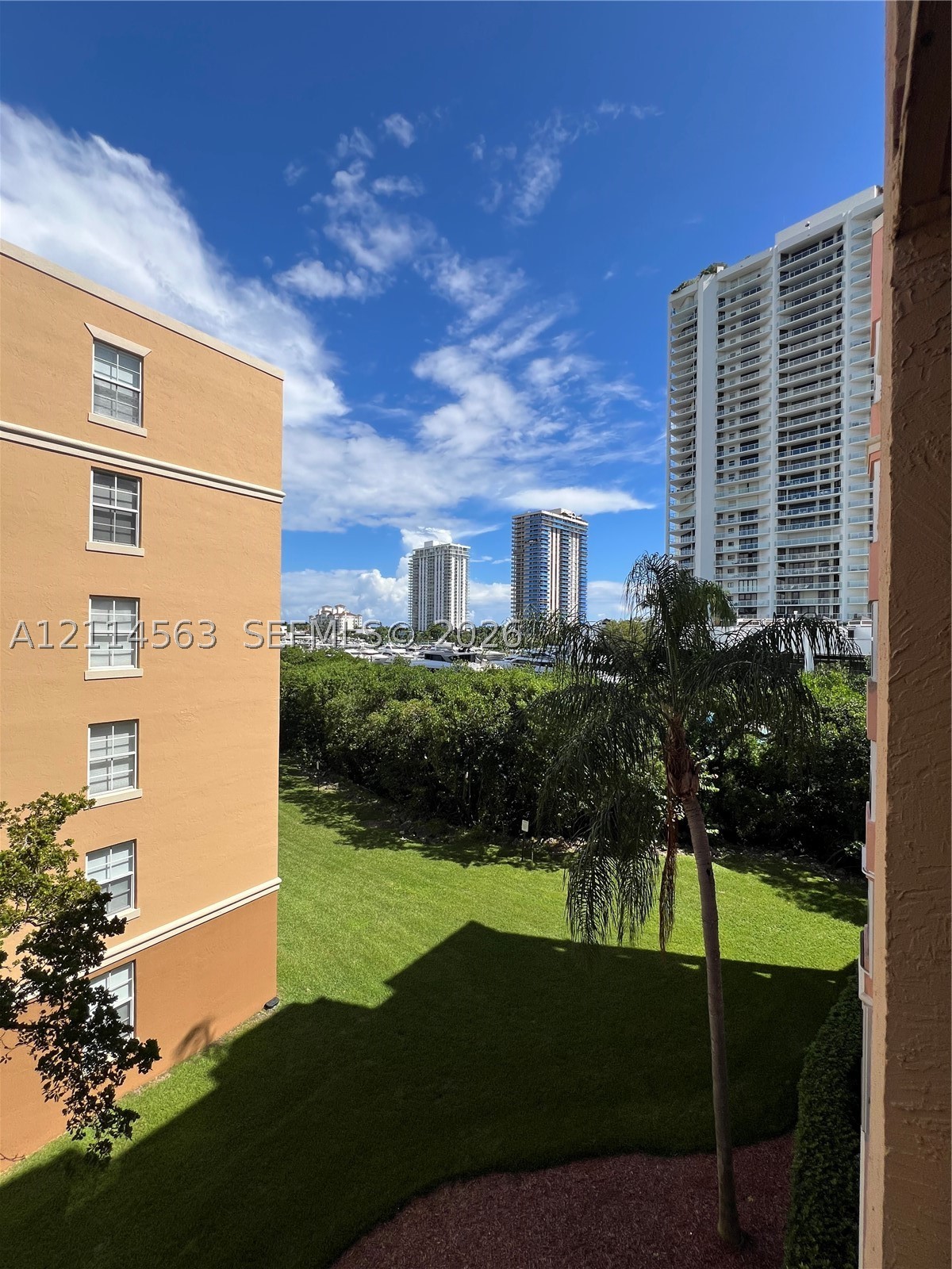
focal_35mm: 13
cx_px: 476
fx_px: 477
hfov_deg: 89.9
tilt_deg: +1.3
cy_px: 634
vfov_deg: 106.2
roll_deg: +0.7
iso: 32
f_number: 1.8
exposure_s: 1/2096
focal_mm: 1.57
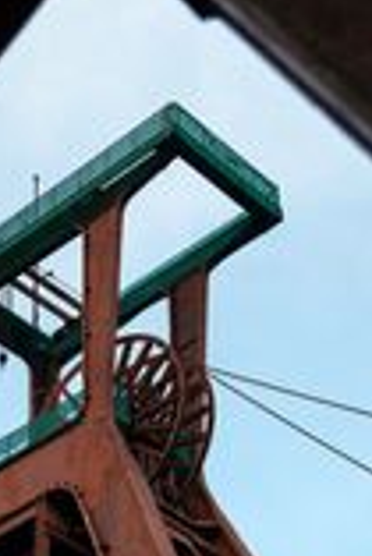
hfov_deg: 11.7
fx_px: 1809
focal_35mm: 117
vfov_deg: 16.3
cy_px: 765
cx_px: 73
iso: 100
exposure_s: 1/50
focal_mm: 36
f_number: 5.6
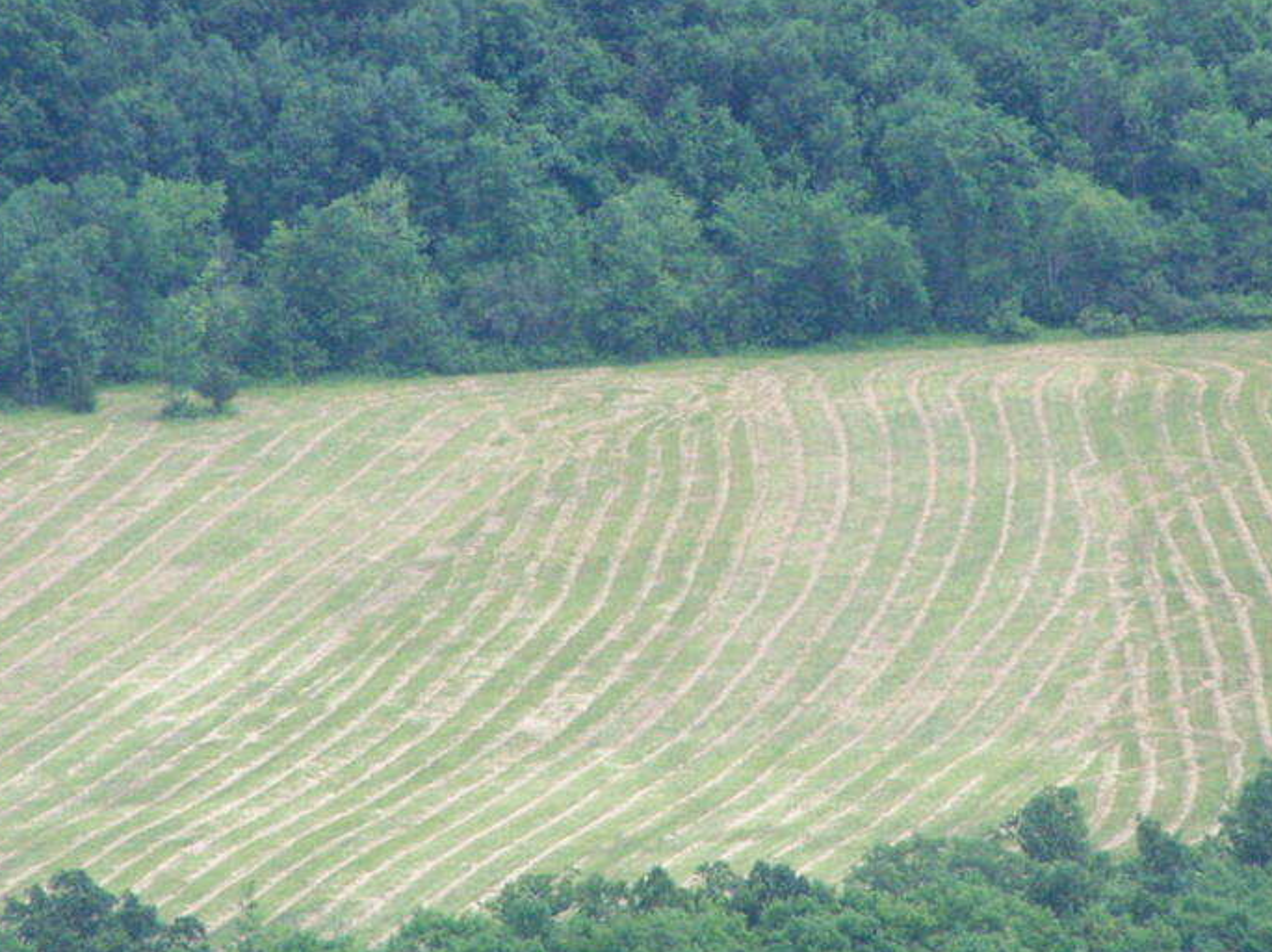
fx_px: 19612
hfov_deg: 3.7
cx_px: 715
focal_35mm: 534
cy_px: 395
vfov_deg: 2.8
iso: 400
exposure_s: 1/640
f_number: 5
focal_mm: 59.2
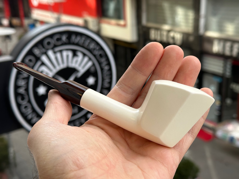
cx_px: 120
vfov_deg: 30.3
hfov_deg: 39.7
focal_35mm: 48
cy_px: 90
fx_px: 331
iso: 64
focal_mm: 6.86
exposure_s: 1/564
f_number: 1.78
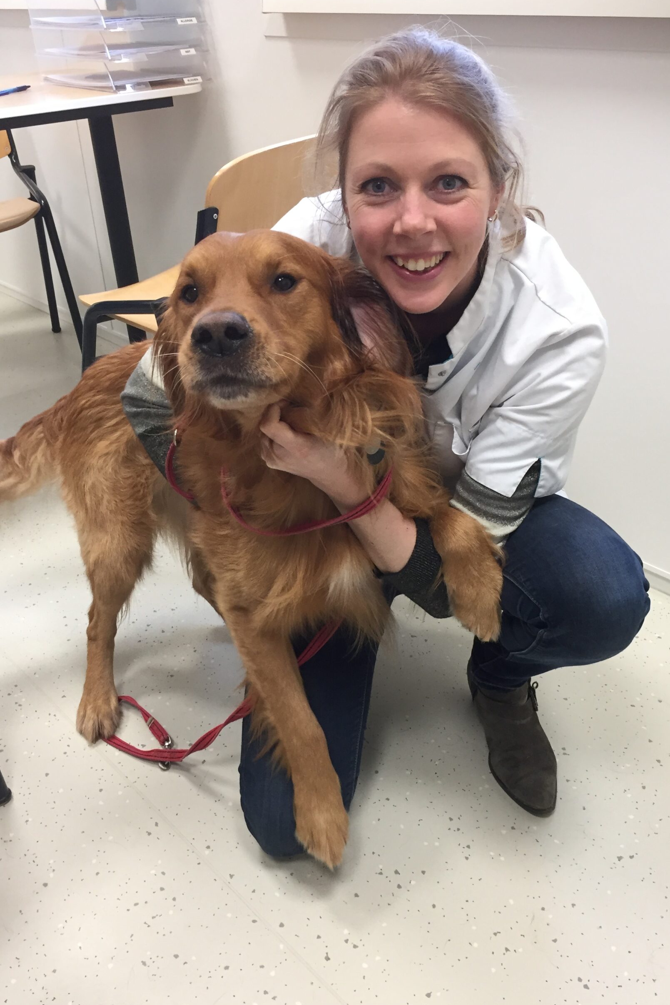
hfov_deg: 41.1
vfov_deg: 58.7
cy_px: 510
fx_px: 893
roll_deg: +2.5
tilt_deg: -31.0
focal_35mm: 32
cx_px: 353
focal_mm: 4.15
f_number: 2.2
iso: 64
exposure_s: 1/33
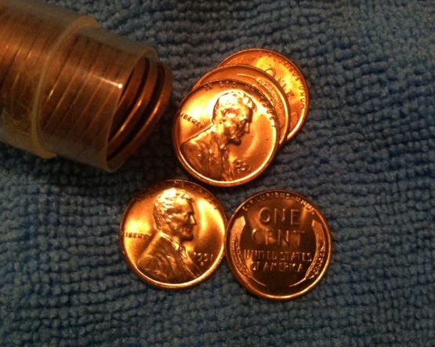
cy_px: 172
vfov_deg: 40.1
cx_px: 216
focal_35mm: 37
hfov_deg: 49.1
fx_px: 476
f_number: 2.8
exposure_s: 1/15
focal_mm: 3.85
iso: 640
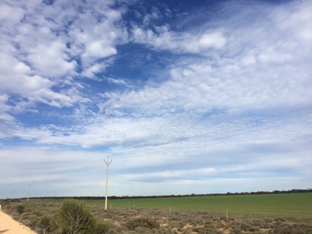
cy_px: 117
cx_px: 156
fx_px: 261
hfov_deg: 61.7
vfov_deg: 48.2
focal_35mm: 29
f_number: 2.2
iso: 32
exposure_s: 1/2933
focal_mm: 4.15
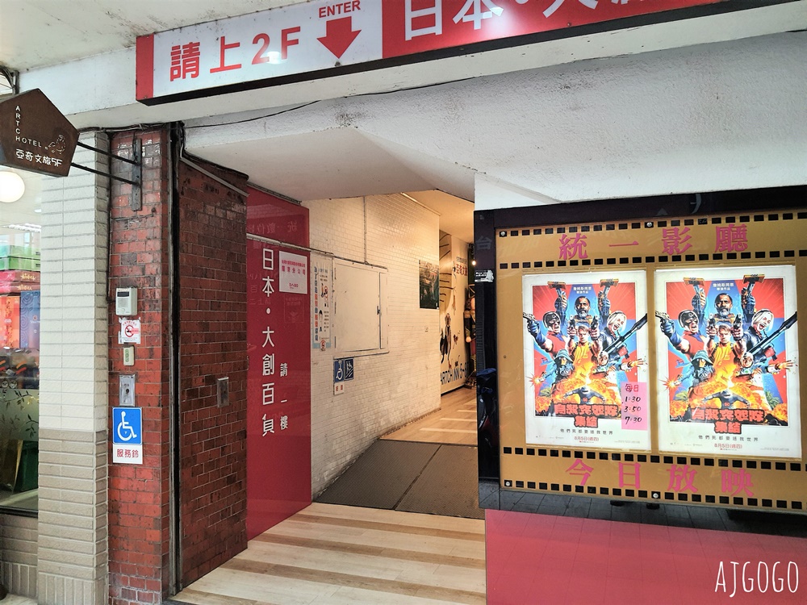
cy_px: 302
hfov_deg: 67.3
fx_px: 606
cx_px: 404
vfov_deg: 53.1
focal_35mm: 26
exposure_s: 1/120
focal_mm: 4.32
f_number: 1.7
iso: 250
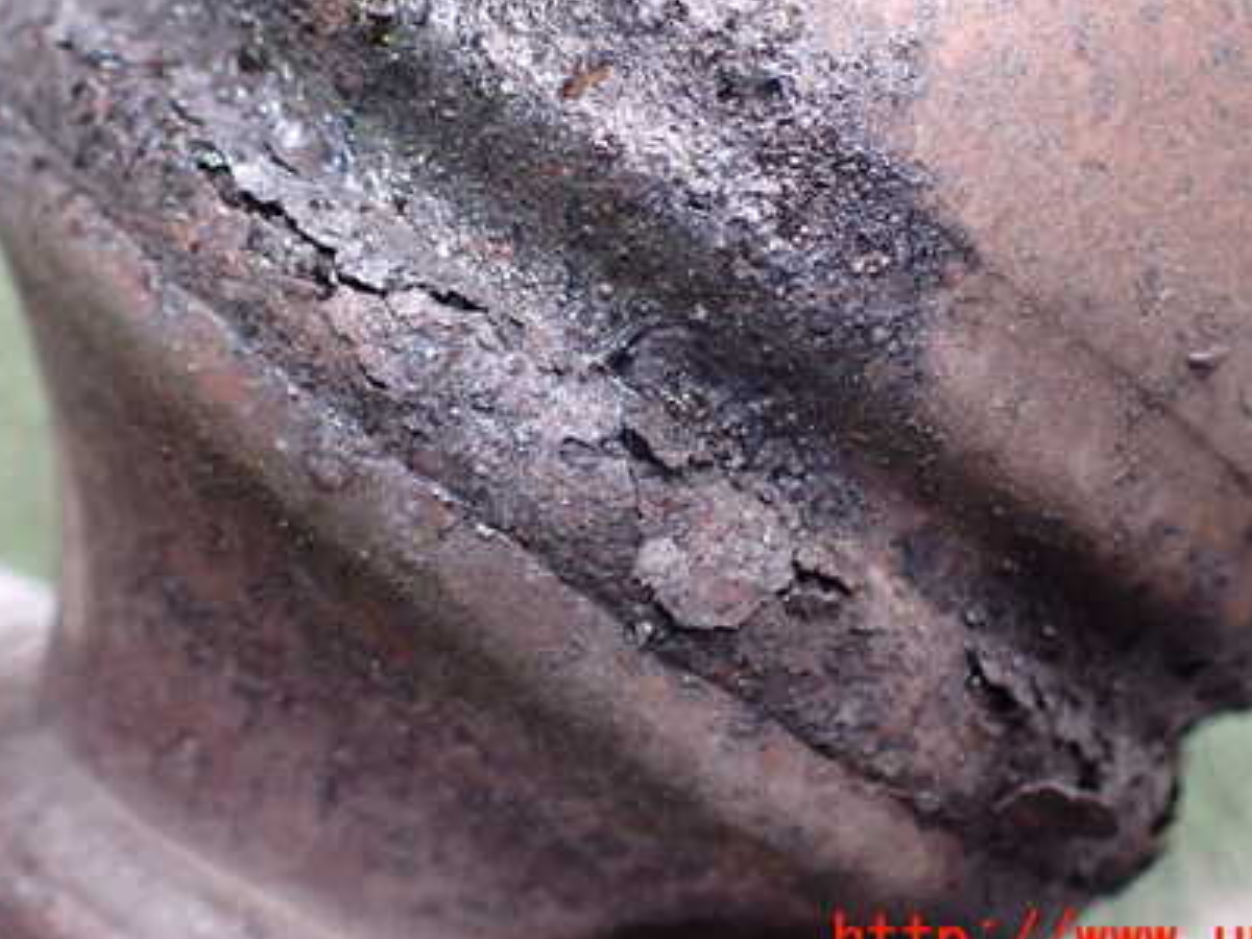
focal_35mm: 45
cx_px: 601
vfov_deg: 31.8
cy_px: 279
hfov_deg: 42.1
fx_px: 1628
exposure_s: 1/125
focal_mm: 5.4
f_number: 2.3
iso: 640
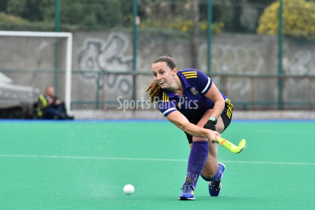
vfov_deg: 3.6
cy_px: 105
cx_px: 158
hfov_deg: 5.4
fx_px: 3324
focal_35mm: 380
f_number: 4
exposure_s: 1/1000
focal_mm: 190
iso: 400
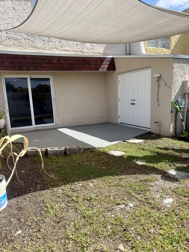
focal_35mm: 24
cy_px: 126
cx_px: 94
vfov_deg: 71.6
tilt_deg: -9.1
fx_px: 175
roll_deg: +3.0
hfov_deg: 56.8
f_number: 1.78
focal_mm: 6.76
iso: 80
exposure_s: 1/2611
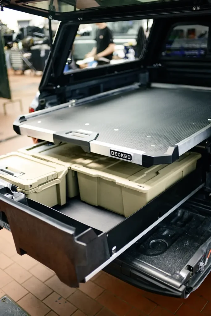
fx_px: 308
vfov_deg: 54.4
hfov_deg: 37.9
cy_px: 158
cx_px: 106
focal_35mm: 35
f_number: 2.4
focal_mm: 35
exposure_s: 1/400
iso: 1600
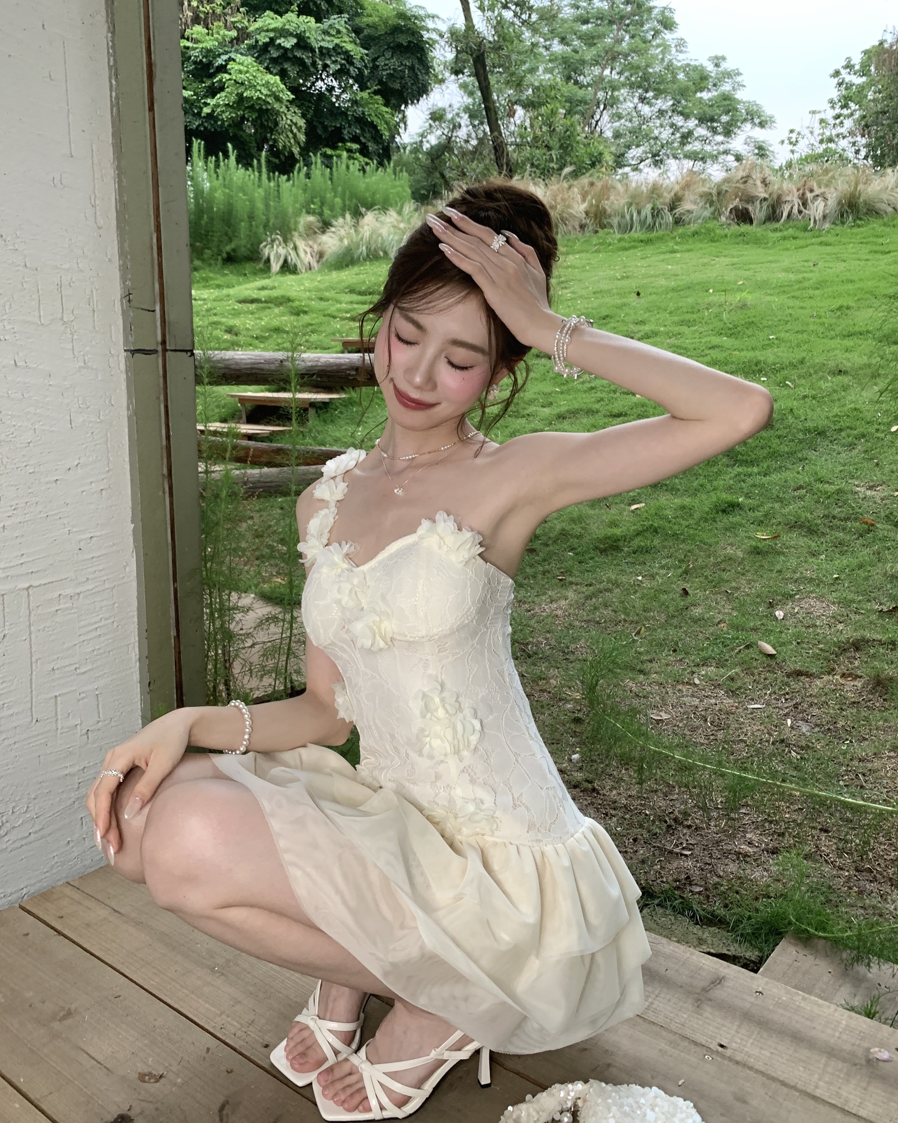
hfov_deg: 51.5
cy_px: 558
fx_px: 930
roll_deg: -1.6
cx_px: 461
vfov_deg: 62.2
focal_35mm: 28
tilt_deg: -9.9
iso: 200
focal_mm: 4.25
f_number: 1.8
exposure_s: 1/60
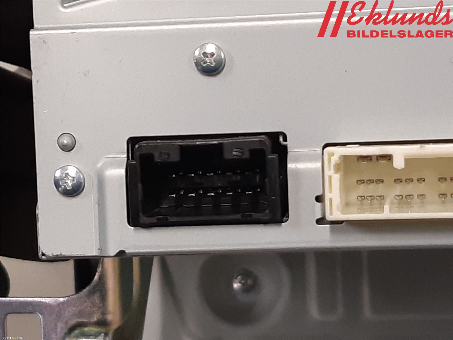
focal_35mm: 26
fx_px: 340
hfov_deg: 67.3
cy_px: 170
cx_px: 226
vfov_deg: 53.1
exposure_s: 1/50
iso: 125
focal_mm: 3.93
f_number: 1.7
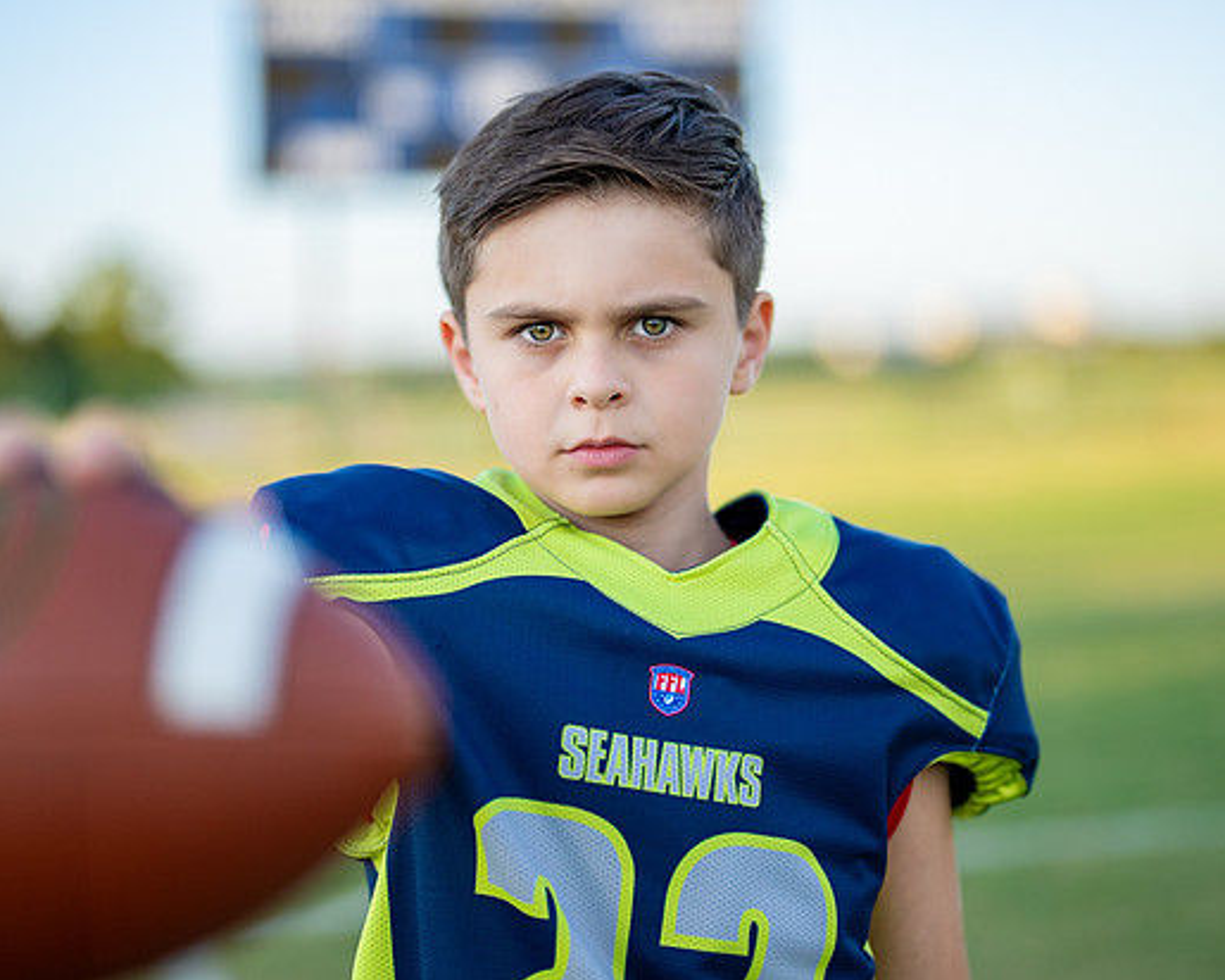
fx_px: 2429
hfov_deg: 28.3
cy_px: 437
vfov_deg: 22.8
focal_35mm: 67
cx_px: 622
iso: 160
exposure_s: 1/2500
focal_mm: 50
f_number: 1.2
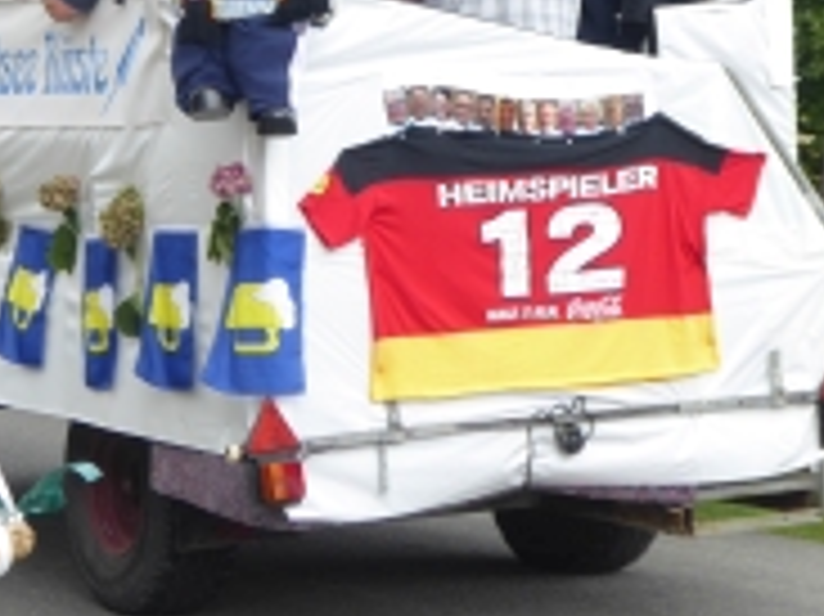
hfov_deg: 13.8
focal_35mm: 142
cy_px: 94
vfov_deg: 10.4
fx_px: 3378
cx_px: 189
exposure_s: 1/125
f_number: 4.3
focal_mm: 10.9
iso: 80
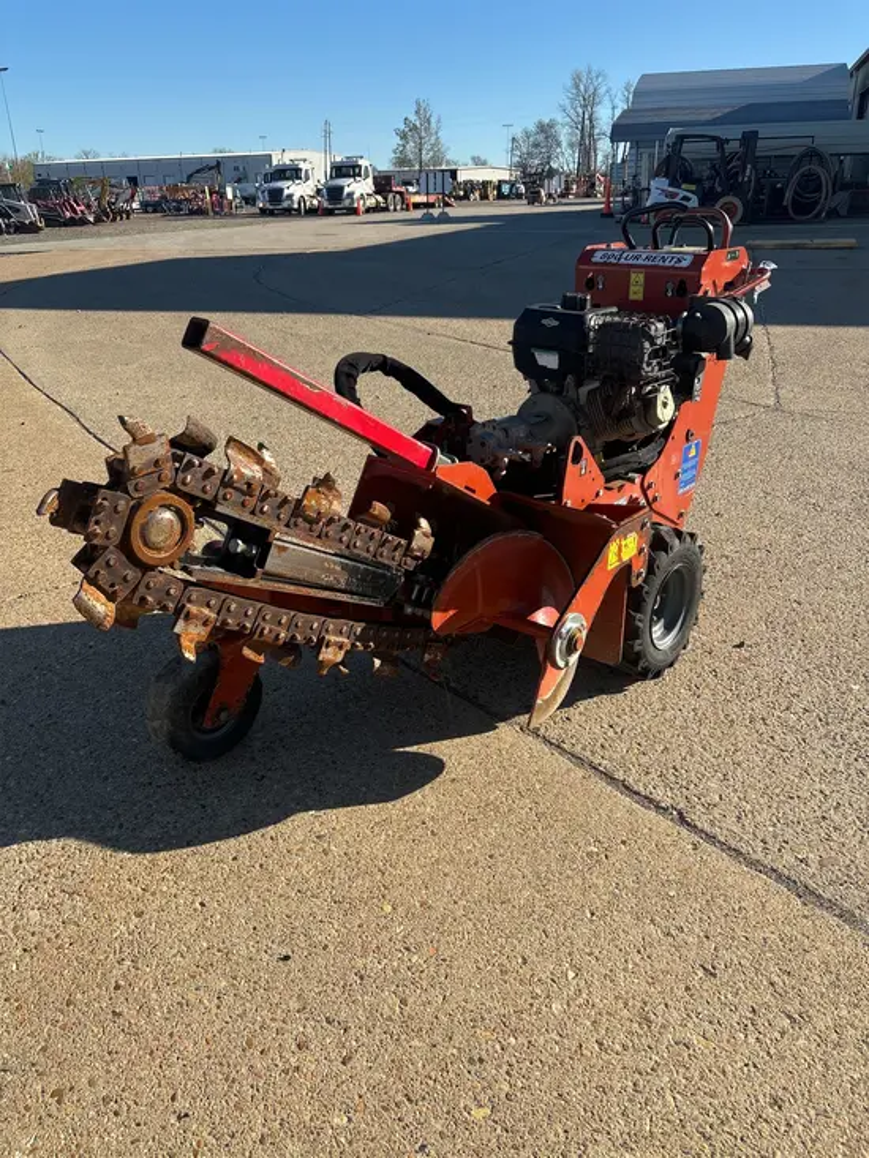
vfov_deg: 67.3
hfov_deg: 53.1
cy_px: 579
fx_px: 870
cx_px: 434
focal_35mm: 26
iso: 50
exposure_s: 1/2062
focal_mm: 5.96
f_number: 1.6
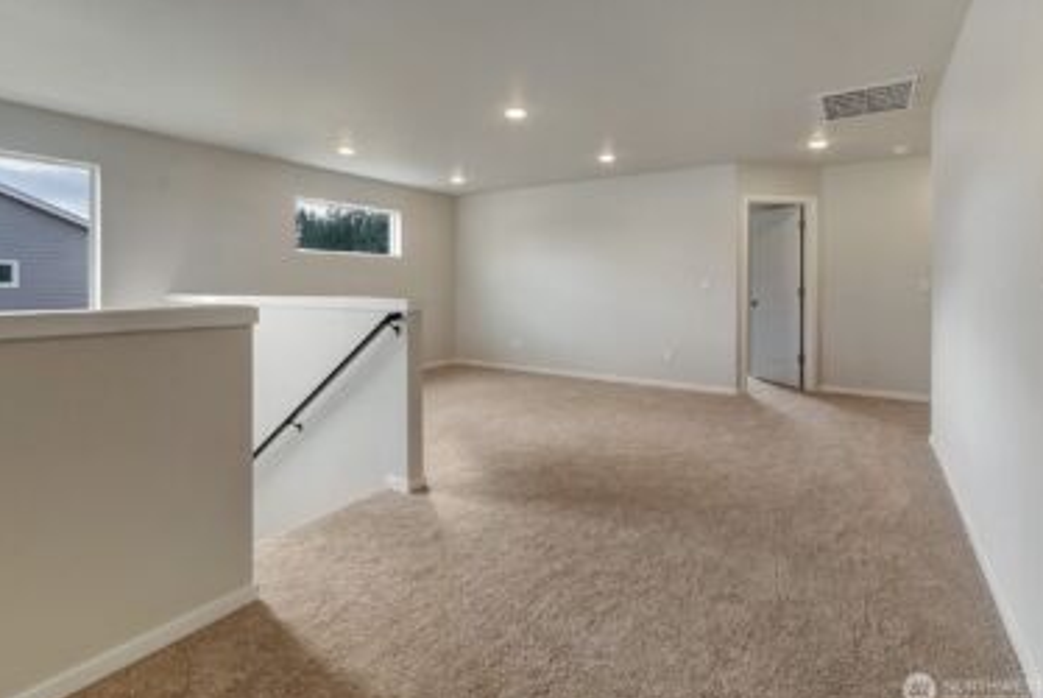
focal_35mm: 16
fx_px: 464
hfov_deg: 96.7
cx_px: 505
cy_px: 345
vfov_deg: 73.8
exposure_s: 1/20
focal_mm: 10
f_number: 8
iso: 125
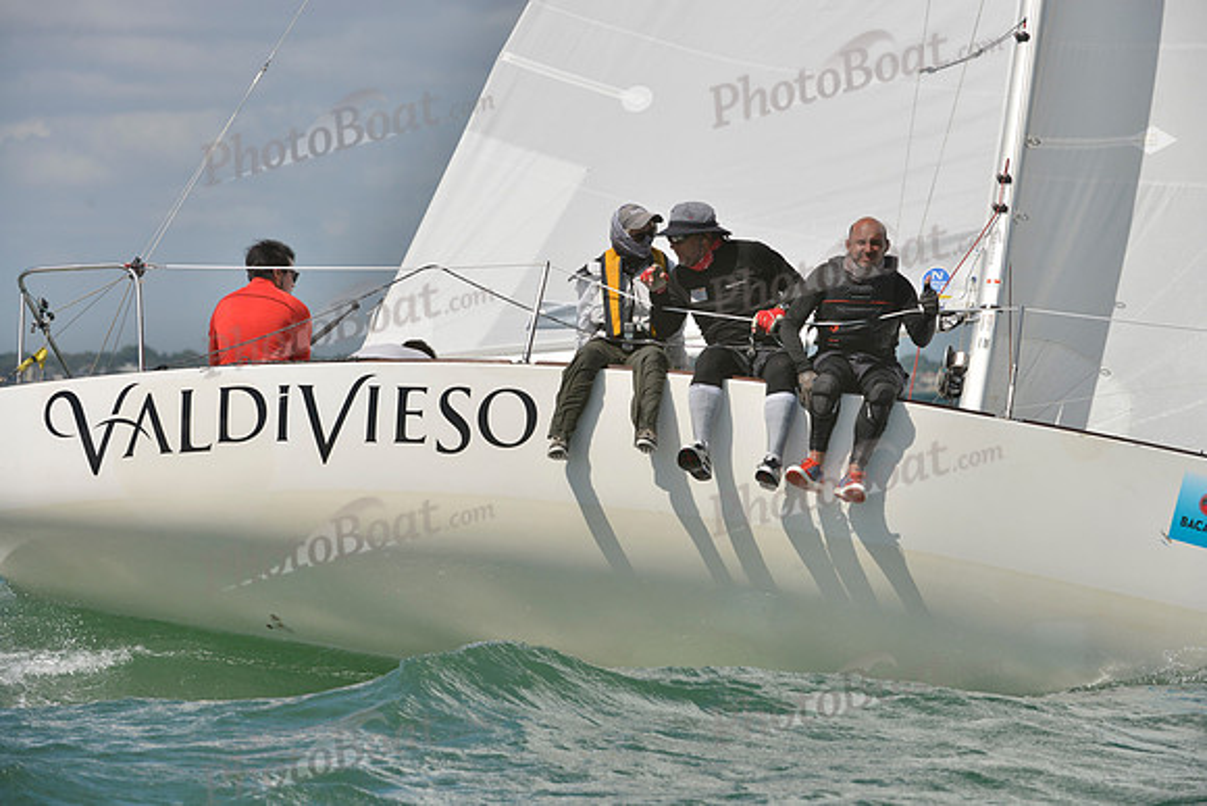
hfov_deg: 9.8
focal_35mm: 210
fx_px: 7042
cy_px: 403
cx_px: 604
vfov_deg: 6.5
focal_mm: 210
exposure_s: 1/1250
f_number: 9
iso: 280
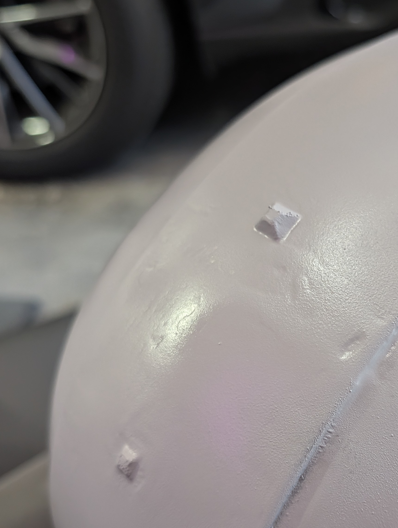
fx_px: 657
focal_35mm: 43
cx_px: 334
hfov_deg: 32.5
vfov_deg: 43.5
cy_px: 326
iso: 290
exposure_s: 1/120
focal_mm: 6.9
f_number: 1.68
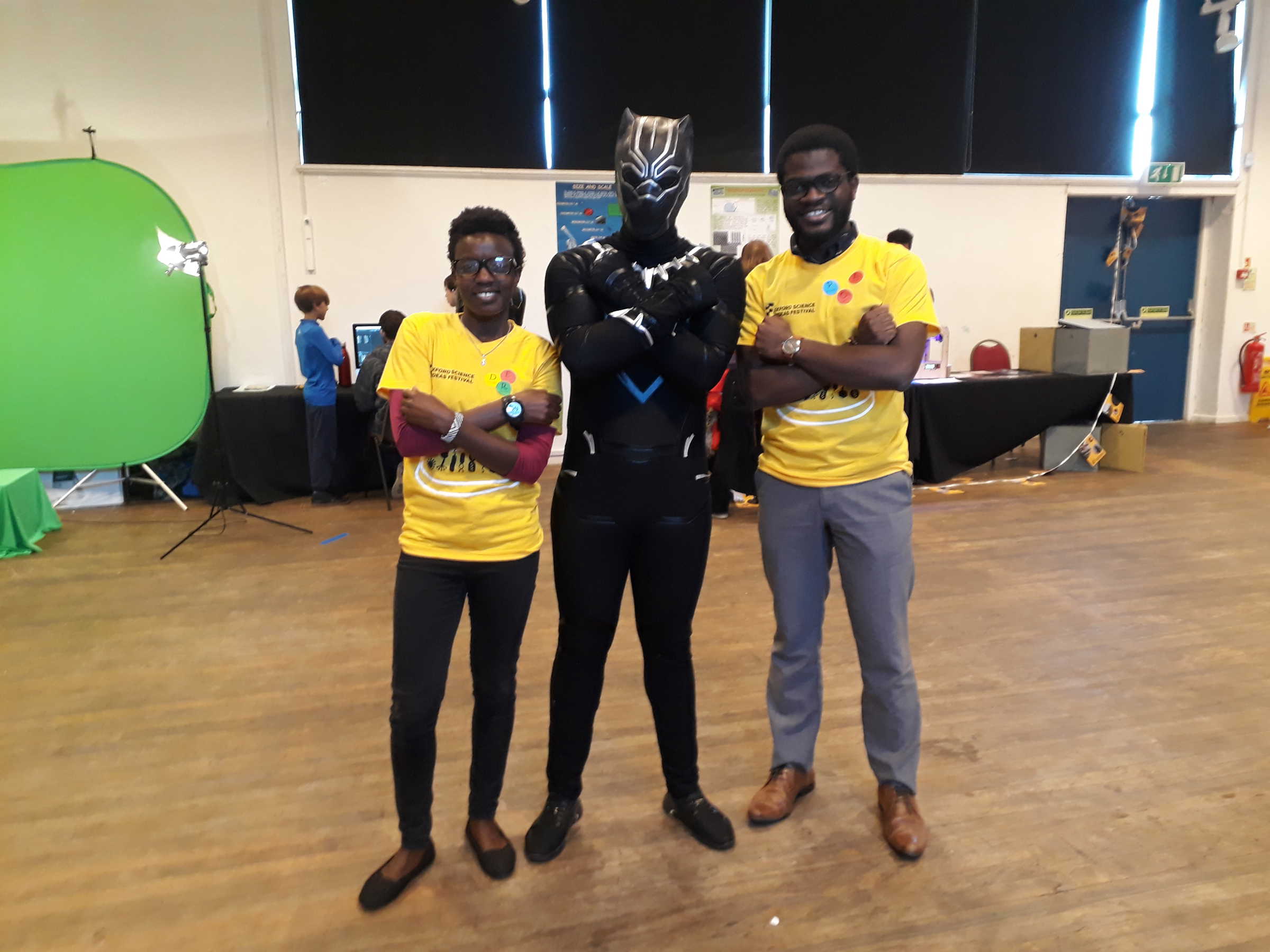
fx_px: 991
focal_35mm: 27
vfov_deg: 51.4
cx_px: 635
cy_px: 476
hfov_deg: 65.3
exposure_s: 1/20
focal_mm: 3.6
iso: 160
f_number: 1.9
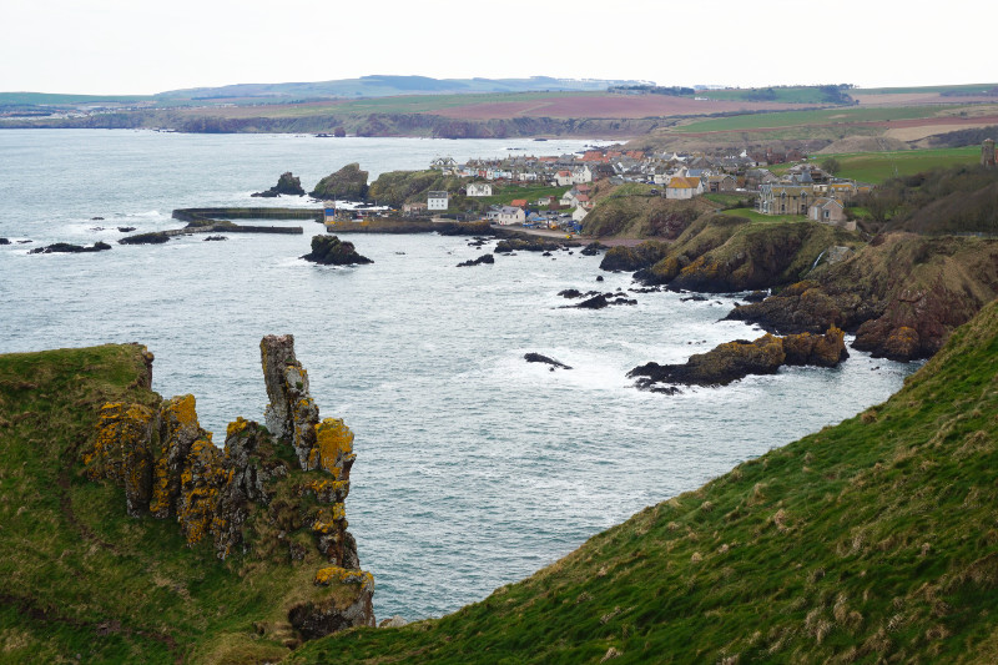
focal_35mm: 52
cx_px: 499
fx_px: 1455
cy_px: 332
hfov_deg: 37.9
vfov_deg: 25.7
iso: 100
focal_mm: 35
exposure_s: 1/80
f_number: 13
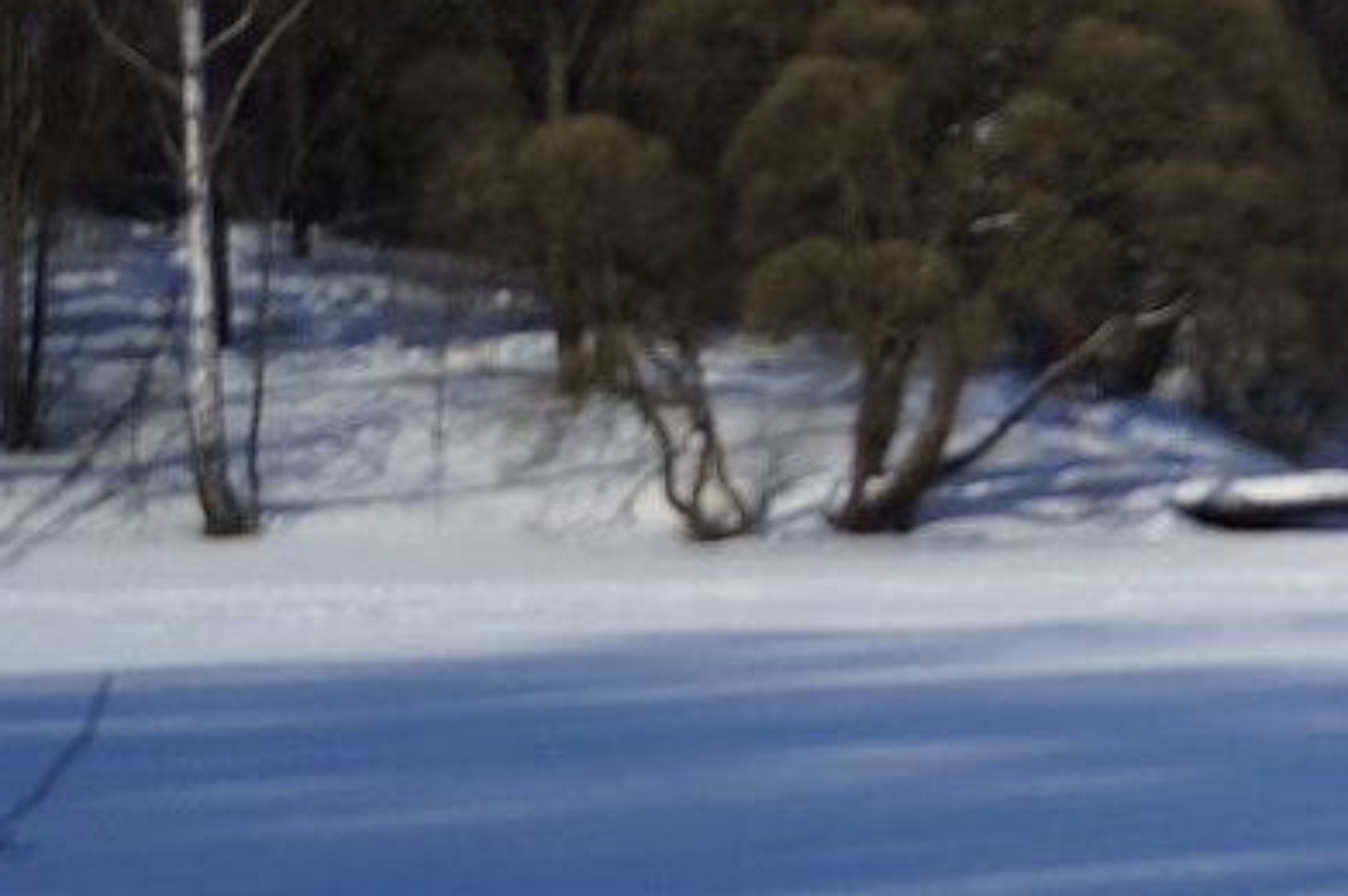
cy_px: 79
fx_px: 5051
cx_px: 2630
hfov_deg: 13.3
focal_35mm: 135
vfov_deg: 10.1
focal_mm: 22
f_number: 4
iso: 100
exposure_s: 1/2500
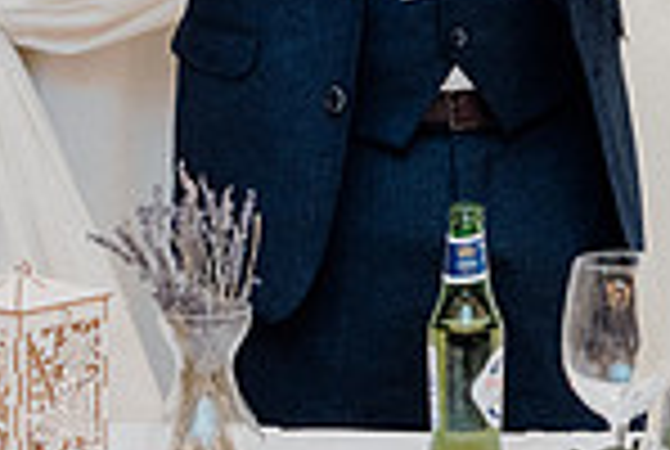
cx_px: 1070
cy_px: -133
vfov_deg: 5.1
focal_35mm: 272
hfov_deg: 7.4
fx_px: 5072
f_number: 3.5
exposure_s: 1/160
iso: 2500
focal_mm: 70
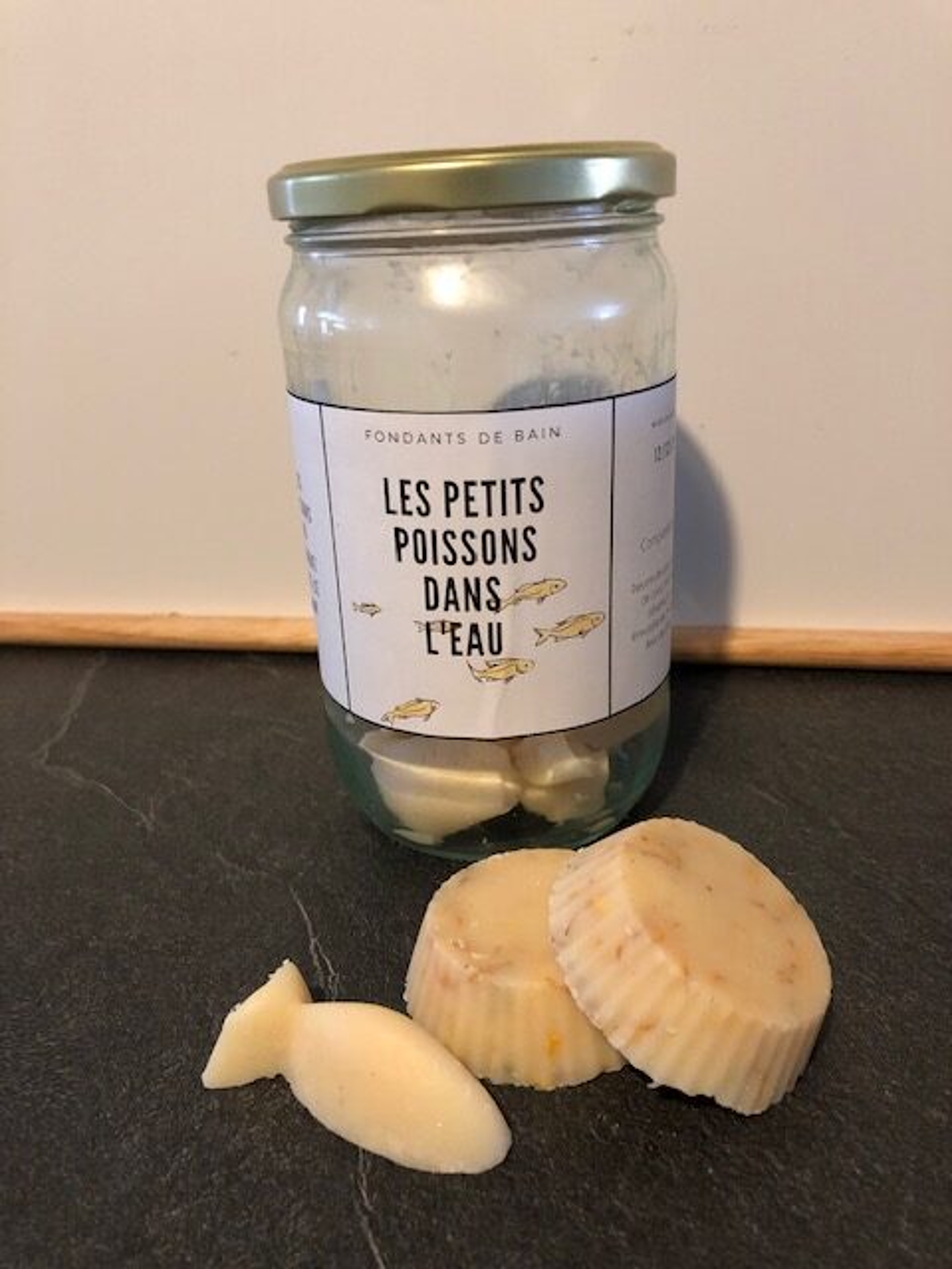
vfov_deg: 63.4
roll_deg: +2.5
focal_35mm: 28
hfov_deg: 49.7
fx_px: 1027
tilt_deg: -21.2
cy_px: 634
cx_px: 476
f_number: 1.8
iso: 100
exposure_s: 1/7
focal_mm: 4
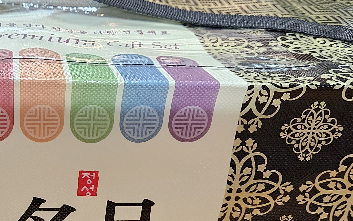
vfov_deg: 22.1
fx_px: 558
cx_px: 54
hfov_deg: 33.7
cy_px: 179
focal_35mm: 58
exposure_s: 1/120
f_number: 1.8
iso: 400
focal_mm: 5.4
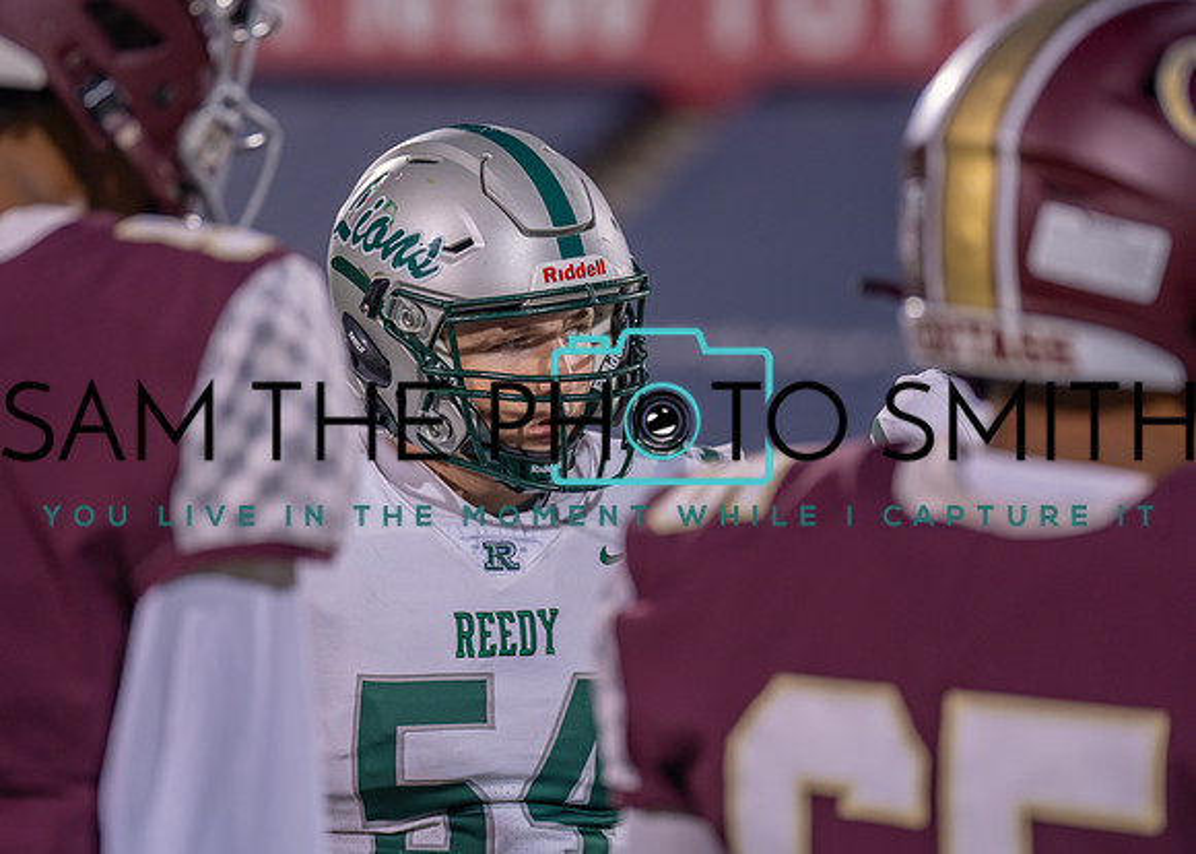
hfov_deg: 13.0
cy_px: 368
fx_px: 5250
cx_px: 568
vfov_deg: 9.3
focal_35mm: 155
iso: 640
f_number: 2.8
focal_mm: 128
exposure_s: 1/500
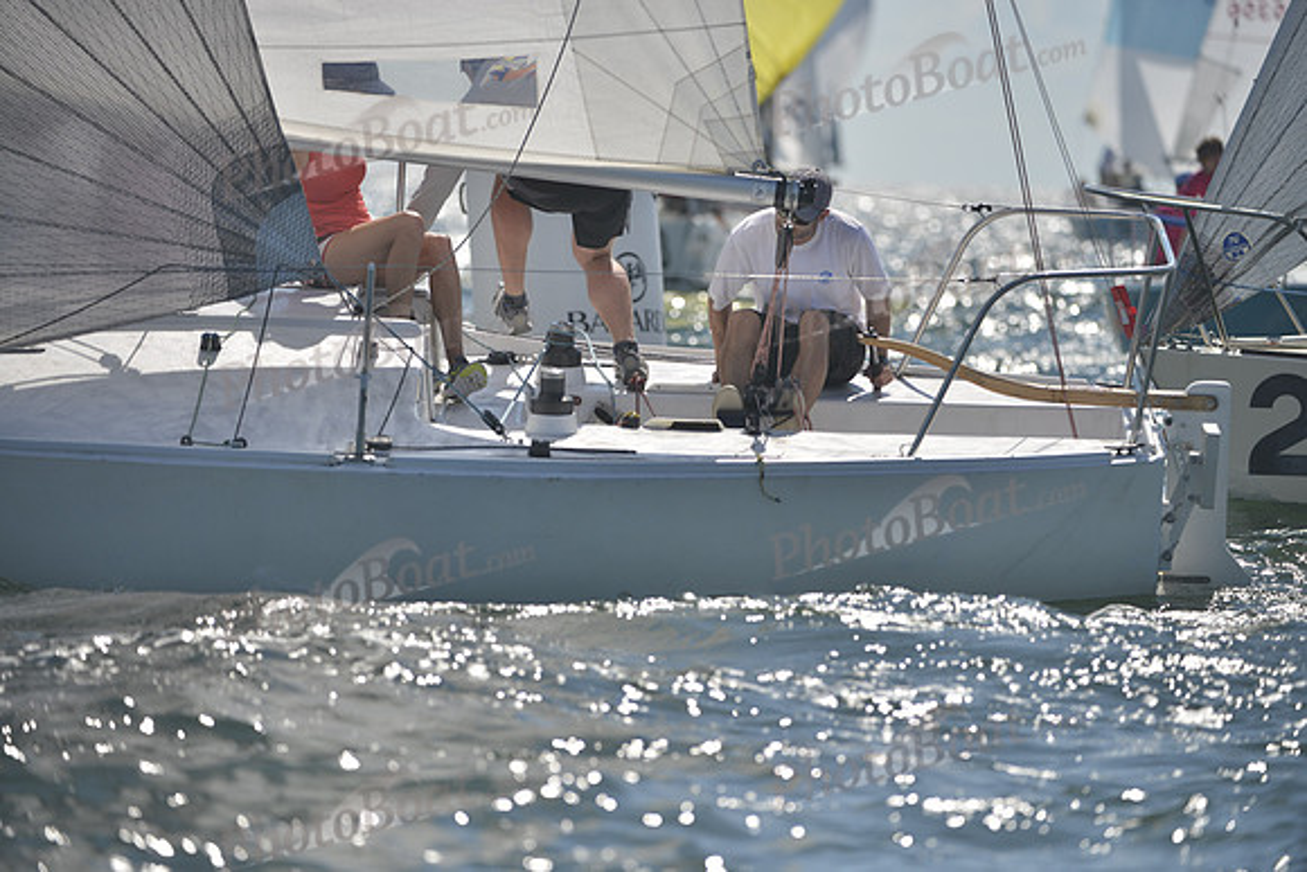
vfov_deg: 5.3
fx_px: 9441
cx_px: 654
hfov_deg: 7.9
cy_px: 436
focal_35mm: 260
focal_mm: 260
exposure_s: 1/3200
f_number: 4
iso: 200
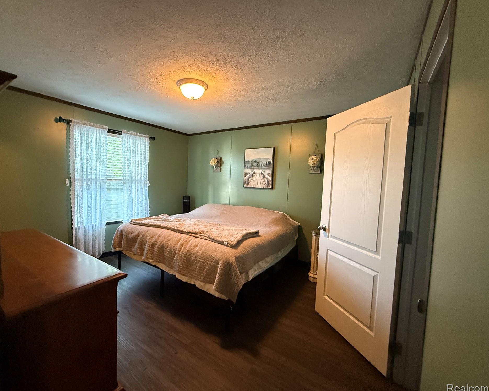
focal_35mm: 15
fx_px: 217
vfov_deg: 84.0
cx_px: 230
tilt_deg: -5.1
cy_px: 195
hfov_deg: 96.7
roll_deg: -2.1
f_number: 2.2
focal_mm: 2.22
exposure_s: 1/60
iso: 800
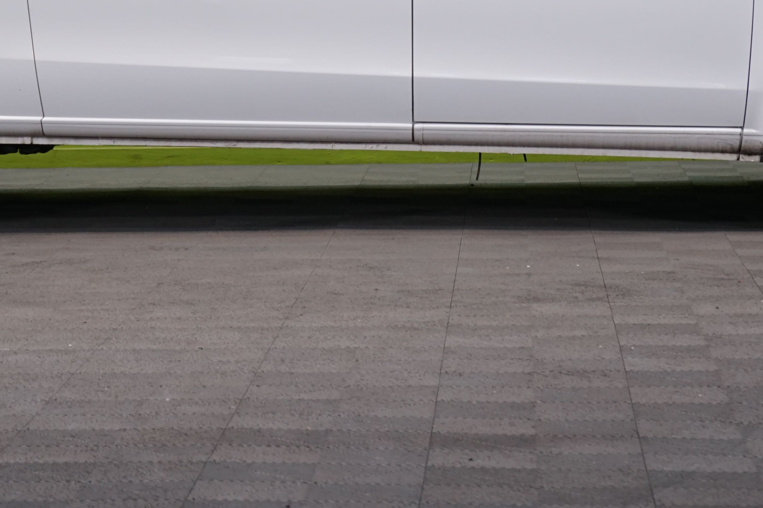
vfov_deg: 8.7
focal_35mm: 156
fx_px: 3306
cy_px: -108
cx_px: 320
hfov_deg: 13.2
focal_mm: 63
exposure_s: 1/50
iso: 500
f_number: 5.6
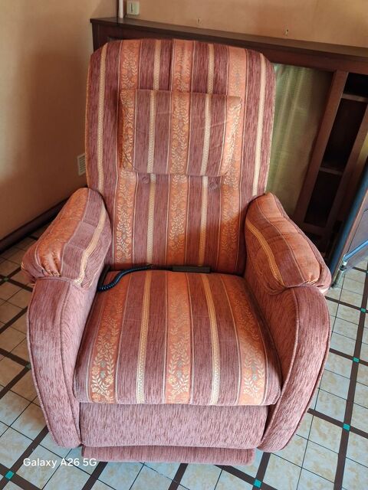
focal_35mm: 27
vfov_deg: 65.3
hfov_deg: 51.4
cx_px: 184
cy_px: 245
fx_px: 383
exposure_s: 1/50
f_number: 1.8
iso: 500
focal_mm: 4
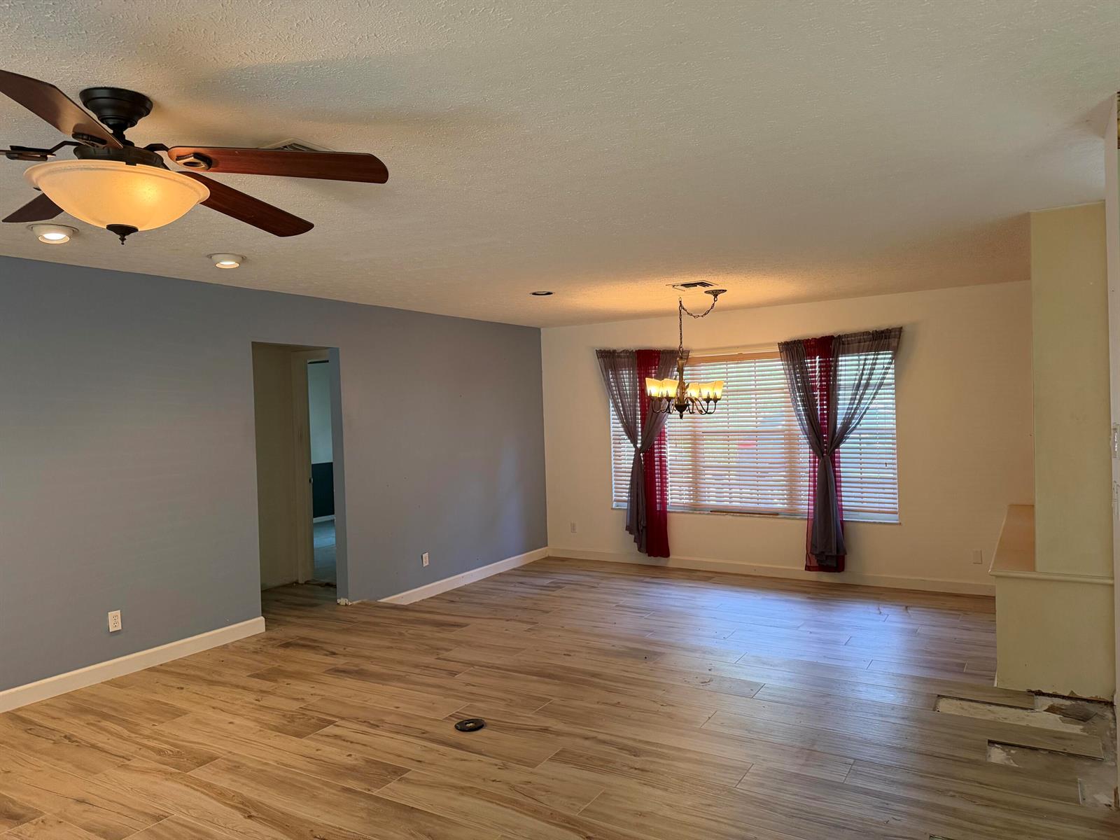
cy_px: 420
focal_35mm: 24
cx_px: 560
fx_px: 777
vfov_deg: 56.8
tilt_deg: -0.8
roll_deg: +1.4
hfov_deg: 71.6
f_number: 1.78
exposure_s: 1/120
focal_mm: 6.76
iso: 320
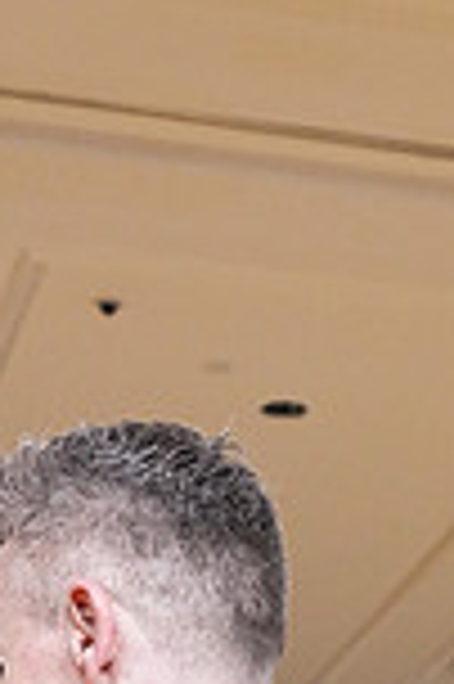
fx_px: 2825
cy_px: 1120
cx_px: 452
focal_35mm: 149
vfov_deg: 12.8
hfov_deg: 9.1
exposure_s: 1/200
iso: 5000
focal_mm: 39
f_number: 6.3
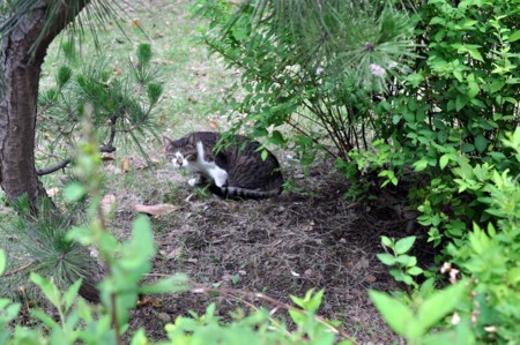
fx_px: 866
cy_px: 172
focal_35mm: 60
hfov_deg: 33.4
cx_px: 260
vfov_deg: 22.6
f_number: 5.6
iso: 200
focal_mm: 40
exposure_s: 1/125
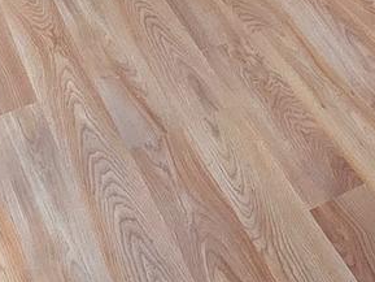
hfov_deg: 18.5
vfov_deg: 12.9
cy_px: -360
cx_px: 583
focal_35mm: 92
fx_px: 997
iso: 500
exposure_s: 1/60
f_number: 2.2
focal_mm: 2.2
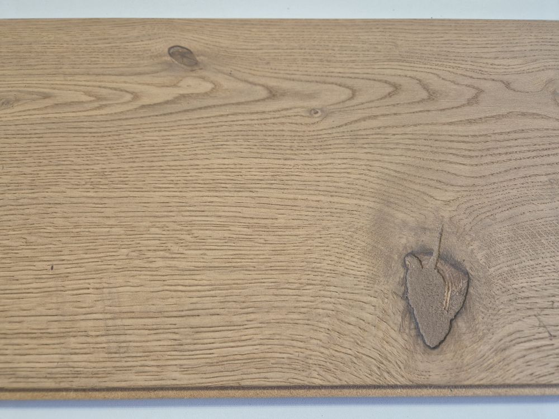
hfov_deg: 73.9
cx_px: 280
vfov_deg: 58.9
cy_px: 210
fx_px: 371
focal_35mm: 23
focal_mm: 5.4
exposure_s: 1/100
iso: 200
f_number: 1.8
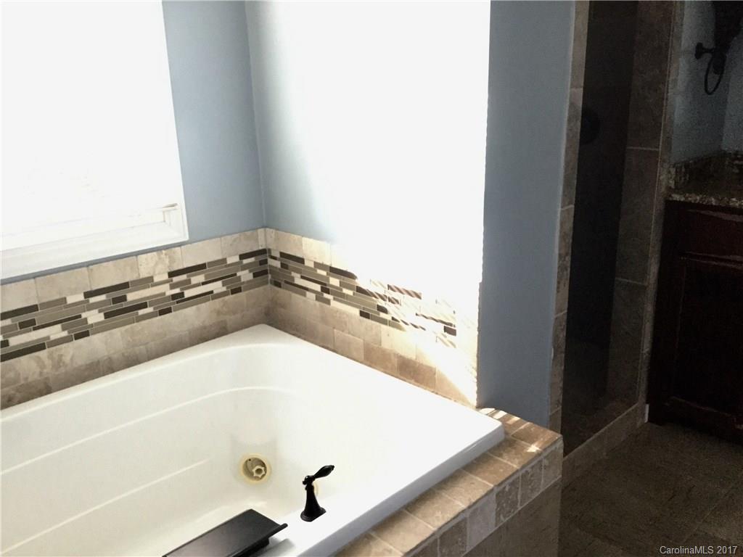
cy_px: 278
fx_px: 665
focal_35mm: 31
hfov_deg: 58.4
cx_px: 372
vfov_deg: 45.4
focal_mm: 3.3
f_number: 2.4
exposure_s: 1/15
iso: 250
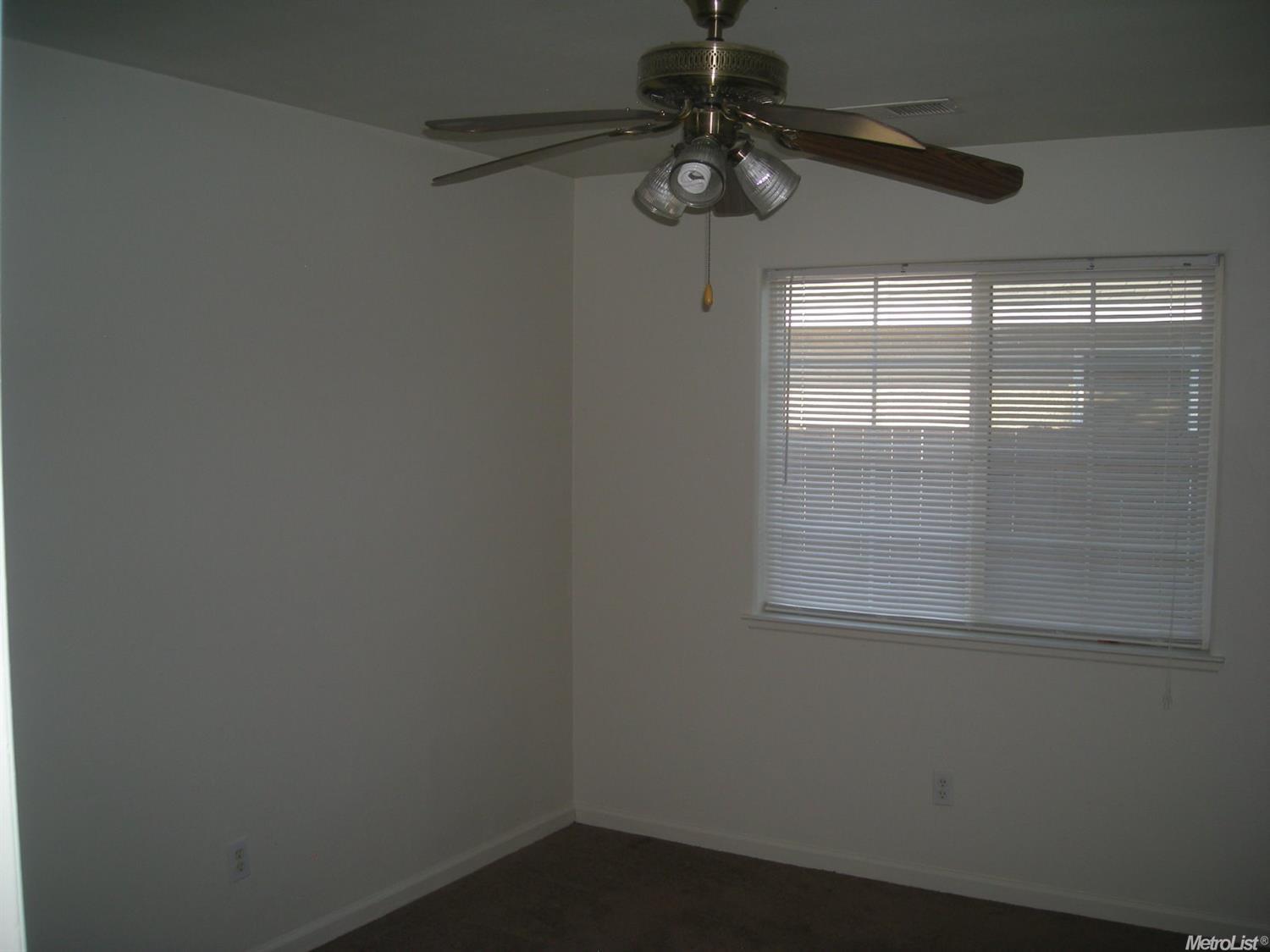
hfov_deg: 52.6
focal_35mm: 35
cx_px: 635
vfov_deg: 40.7
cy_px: 476
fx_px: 1284
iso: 60
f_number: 2.8
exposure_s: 1/57.8
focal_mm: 5.7
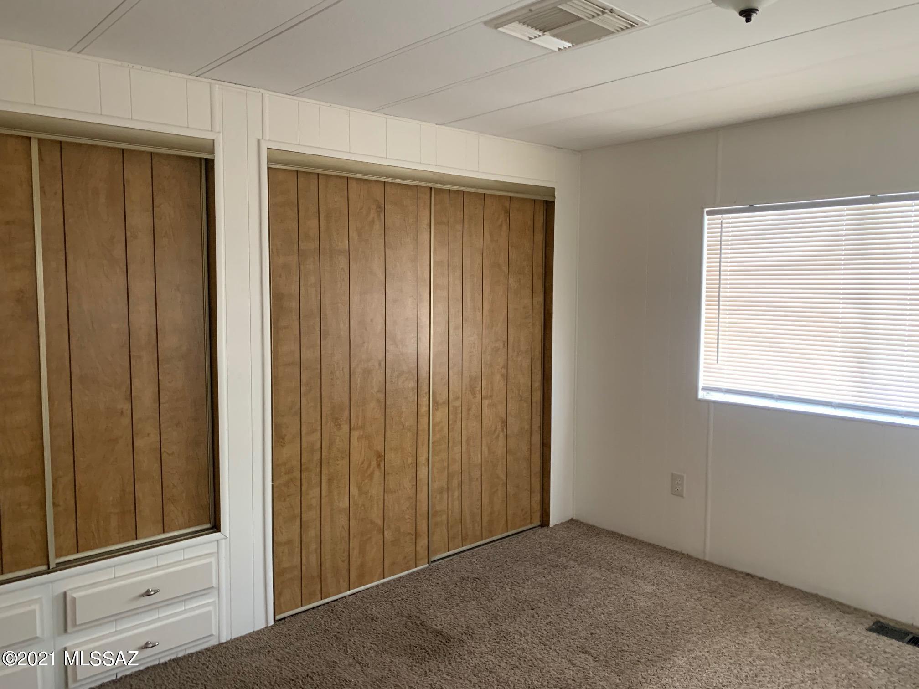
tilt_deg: -4.4
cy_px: 344
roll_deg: -0.3
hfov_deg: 67.3
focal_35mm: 26
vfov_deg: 53.1
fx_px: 690
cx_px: 460
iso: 320
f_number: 1.8
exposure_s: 1/60
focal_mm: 4.25
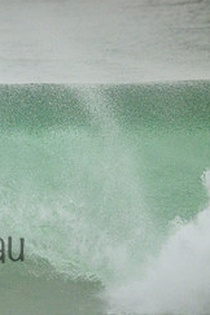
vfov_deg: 1.1
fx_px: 16720
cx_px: -113
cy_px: 231
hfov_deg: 0.7
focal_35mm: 1911
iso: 1600
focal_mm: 800
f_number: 11
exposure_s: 1/2500
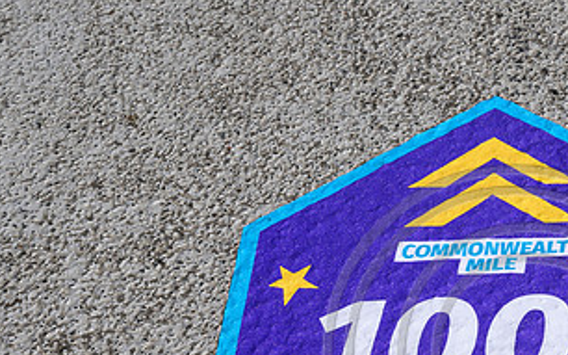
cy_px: 302
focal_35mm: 82
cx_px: 508
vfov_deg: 15.8
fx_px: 1269
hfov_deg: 24.5
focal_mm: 34.5
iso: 200
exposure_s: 1/500
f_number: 11
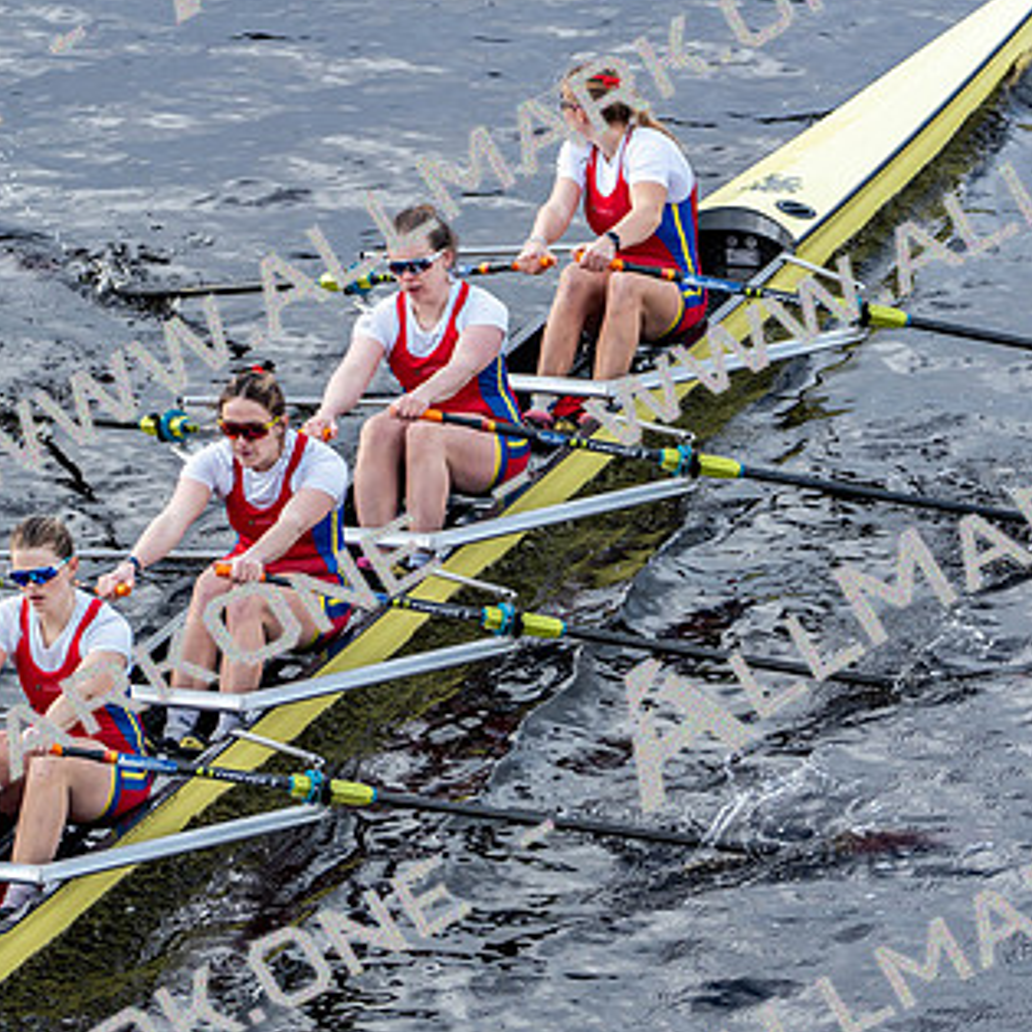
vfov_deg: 4.6
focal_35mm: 383
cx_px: 344
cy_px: 503
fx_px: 12918
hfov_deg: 4.6
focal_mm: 245
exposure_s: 1/1250
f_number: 5.6
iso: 1000
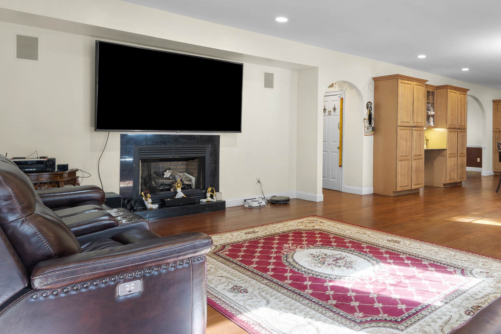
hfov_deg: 66.0
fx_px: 362
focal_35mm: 26
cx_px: 363
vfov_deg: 49.3
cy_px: 135
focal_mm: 16
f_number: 9
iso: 200
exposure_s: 1.3
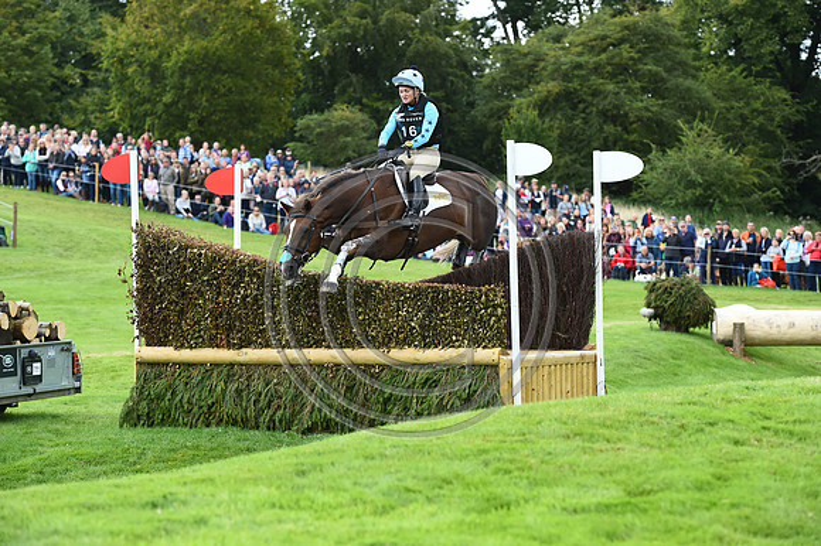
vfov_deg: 12.4
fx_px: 2507
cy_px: 273
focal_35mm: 110
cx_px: 410
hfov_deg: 18.6
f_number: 5.6
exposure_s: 1/1250
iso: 1400
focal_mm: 110
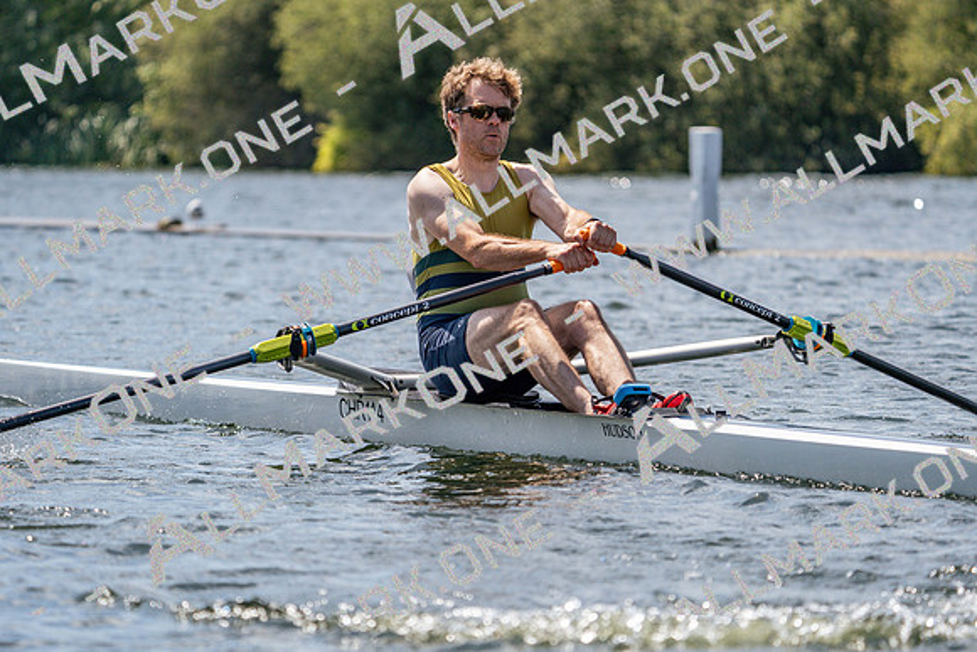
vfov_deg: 5.9
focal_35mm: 232
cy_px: 326
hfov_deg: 8.9
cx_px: 488
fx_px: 6297
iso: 250
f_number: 5.6
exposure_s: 1/2000
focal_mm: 232
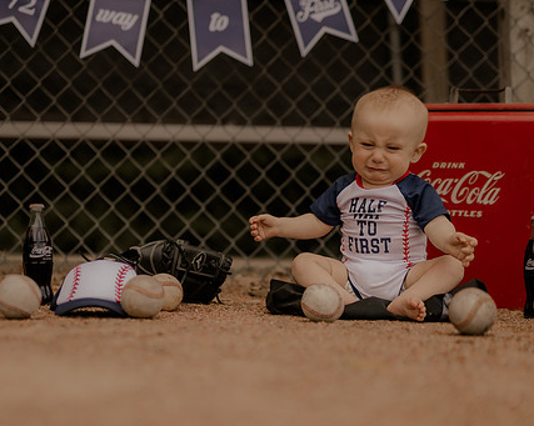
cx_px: 224
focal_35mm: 84
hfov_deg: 22.7
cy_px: 272
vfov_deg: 18.2
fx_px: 1327
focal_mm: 50
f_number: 3.2
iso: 160
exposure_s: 1/4000
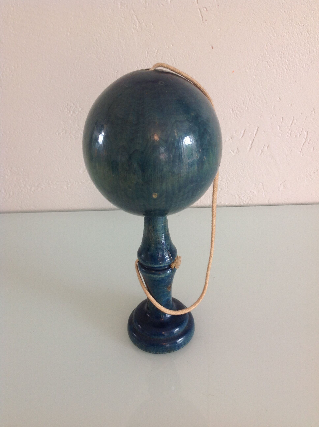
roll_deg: +4.9
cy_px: 214
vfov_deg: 52.7
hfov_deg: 40.6
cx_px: 160
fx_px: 431
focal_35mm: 35
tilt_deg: -29.3
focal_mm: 4.28
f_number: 2.4
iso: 50
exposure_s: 1/15
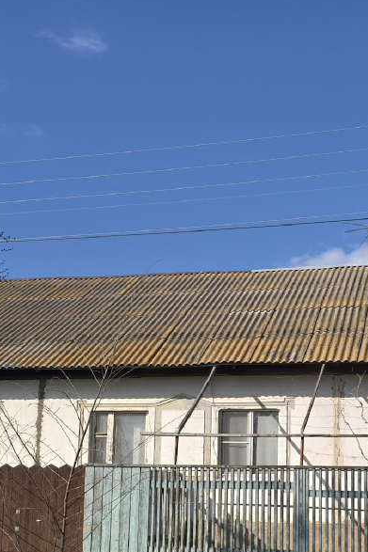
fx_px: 813
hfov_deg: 25.3
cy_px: 408
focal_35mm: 53
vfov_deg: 36.7
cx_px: 256
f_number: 1.57
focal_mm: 6.54
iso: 72
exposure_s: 1/2874
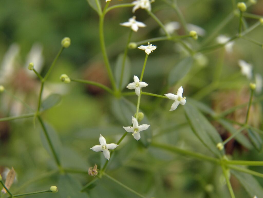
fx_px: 646
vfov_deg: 17.4
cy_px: 99
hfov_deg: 23.0
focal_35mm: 85
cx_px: 132
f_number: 4
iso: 125
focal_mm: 15.2
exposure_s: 1/500
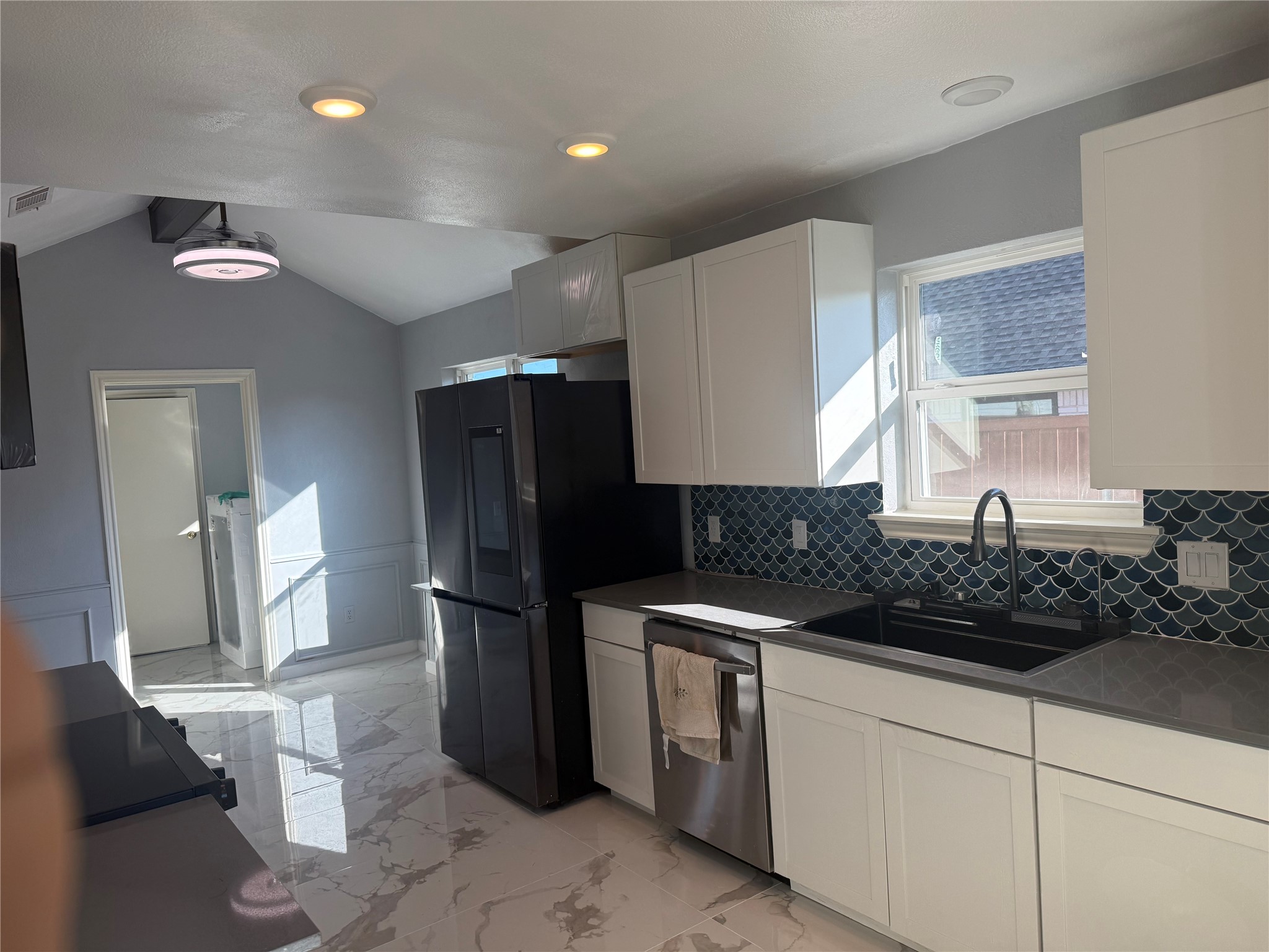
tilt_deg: -3.1
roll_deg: +3.4
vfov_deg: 56.8
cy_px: 476
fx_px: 880
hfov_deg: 71.6
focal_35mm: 24
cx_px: 634
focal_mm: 6.76
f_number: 1.78
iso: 100
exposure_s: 1/637
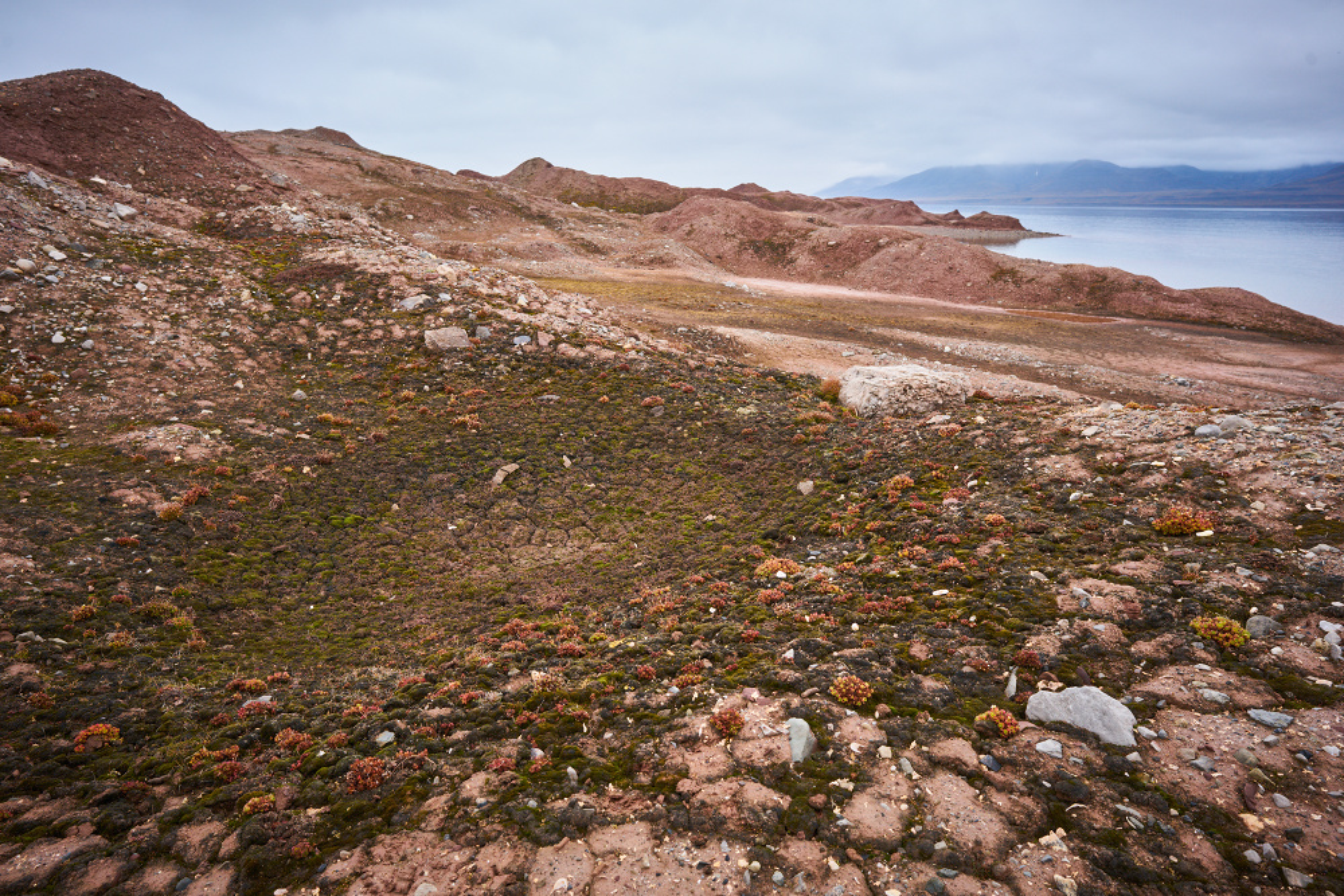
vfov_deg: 59.5
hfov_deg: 81.2
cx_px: 672
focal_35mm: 21
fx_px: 784
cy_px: 448
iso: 400
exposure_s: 1/25
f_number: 8
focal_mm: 21
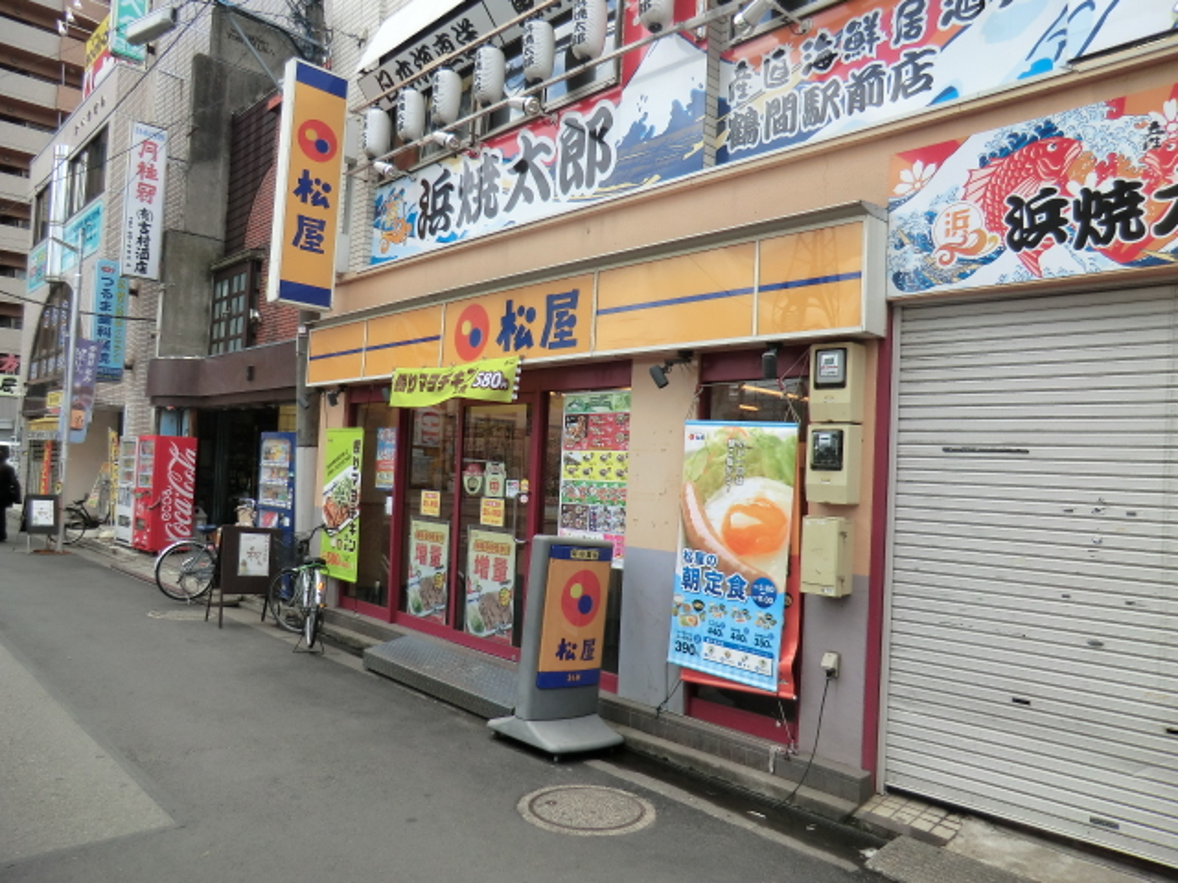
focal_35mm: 24
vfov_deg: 56.8
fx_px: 817
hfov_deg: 71.6
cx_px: 589
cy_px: 442
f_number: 3.2
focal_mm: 4.3
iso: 80
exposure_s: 1/320
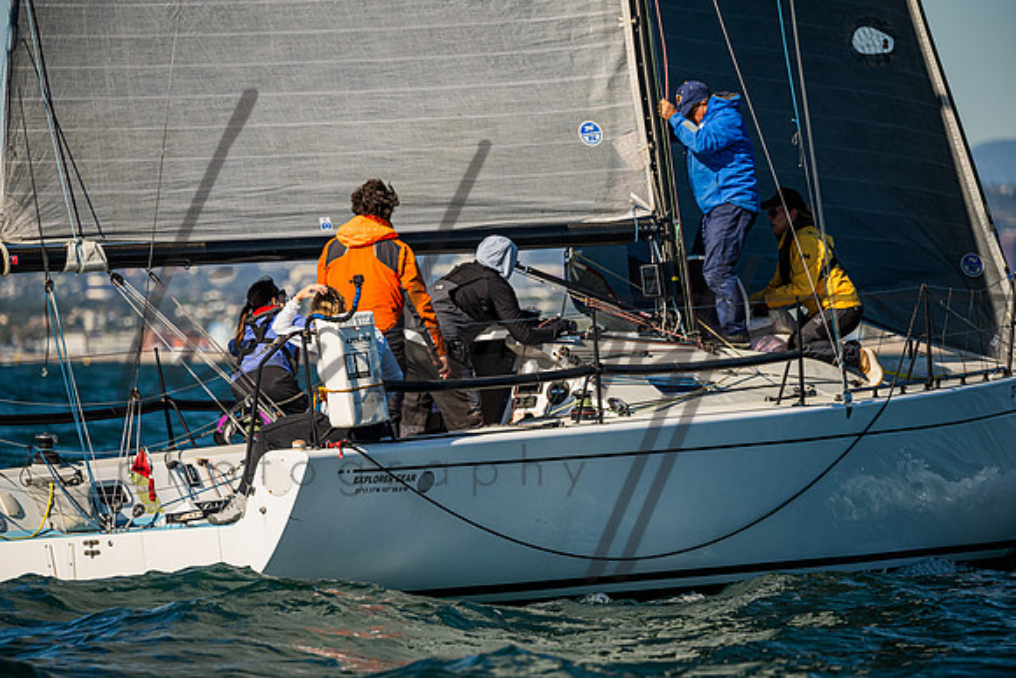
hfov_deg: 6.8
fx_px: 8501
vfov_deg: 4.6
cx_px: 486
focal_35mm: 301
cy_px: 340
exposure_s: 1/4000
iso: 400
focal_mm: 280
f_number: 5.6
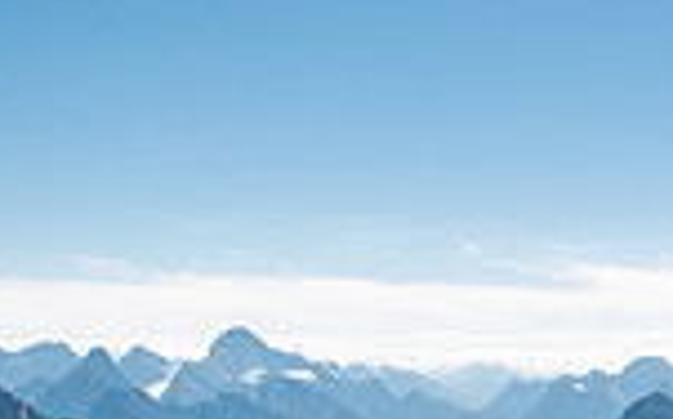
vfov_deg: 12.3
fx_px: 1795
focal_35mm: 98
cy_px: 720
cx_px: 811
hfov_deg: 19.9
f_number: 8
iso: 200
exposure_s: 1/500
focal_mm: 12
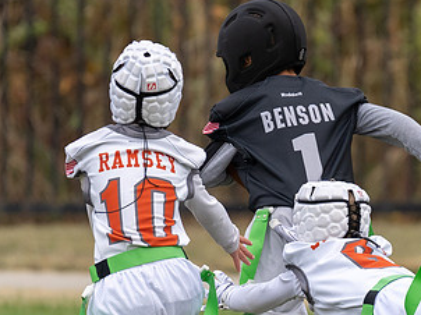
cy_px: 225
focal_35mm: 845
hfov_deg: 2.3
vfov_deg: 1.8
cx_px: 329
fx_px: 10269
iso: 250
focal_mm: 200
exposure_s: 1/1250
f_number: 2.8
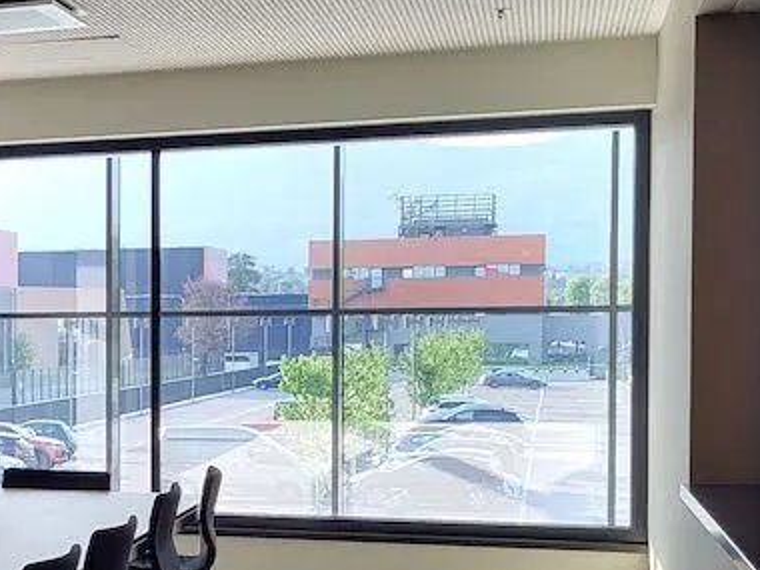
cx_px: -310
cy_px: 412
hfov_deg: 21.0
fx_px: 1800
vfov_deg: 17.9
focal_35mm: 82
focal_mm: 5.4
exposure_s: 1/100
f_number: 1.8
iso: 125
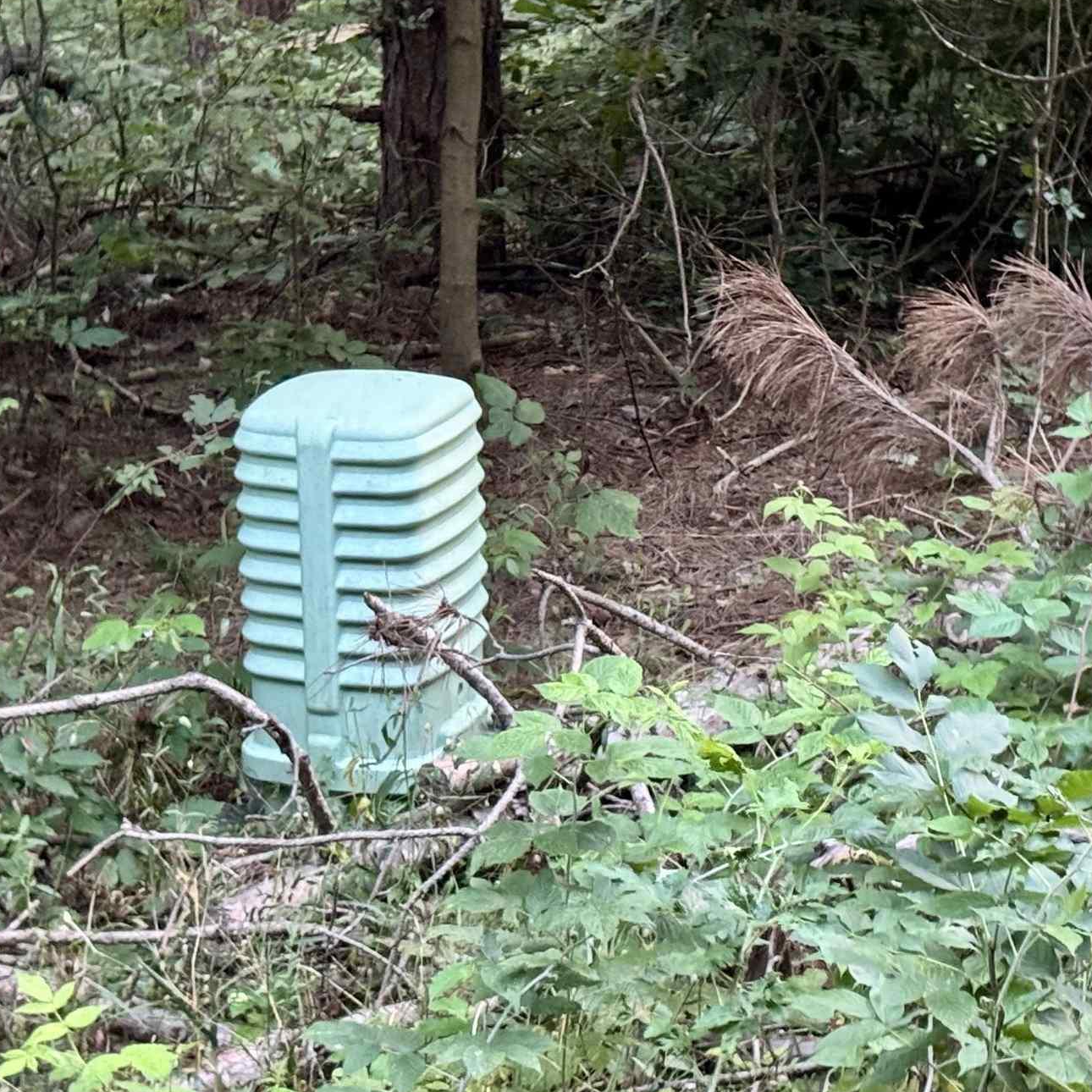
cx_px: 724
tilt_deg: -15.0
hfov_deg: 17.2
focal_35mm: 101
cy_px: 328
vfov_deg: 17.2
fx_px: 3605
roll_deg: -1.8
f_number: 1.78
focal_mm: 6.76
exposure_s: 1/30
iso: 640
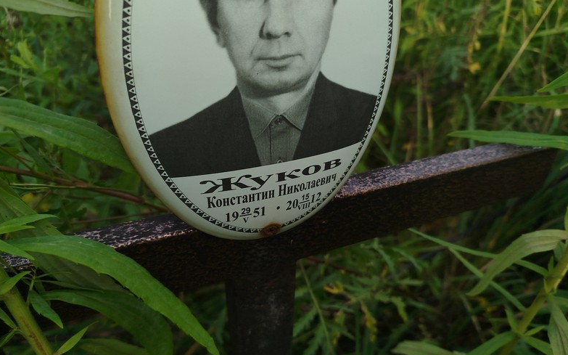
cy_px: 205
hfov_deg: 70.4
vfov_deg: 47.4
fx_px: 402
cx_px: 281
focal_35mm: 26
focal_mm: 5.31
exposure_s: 1/395
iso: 50
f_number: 1.7
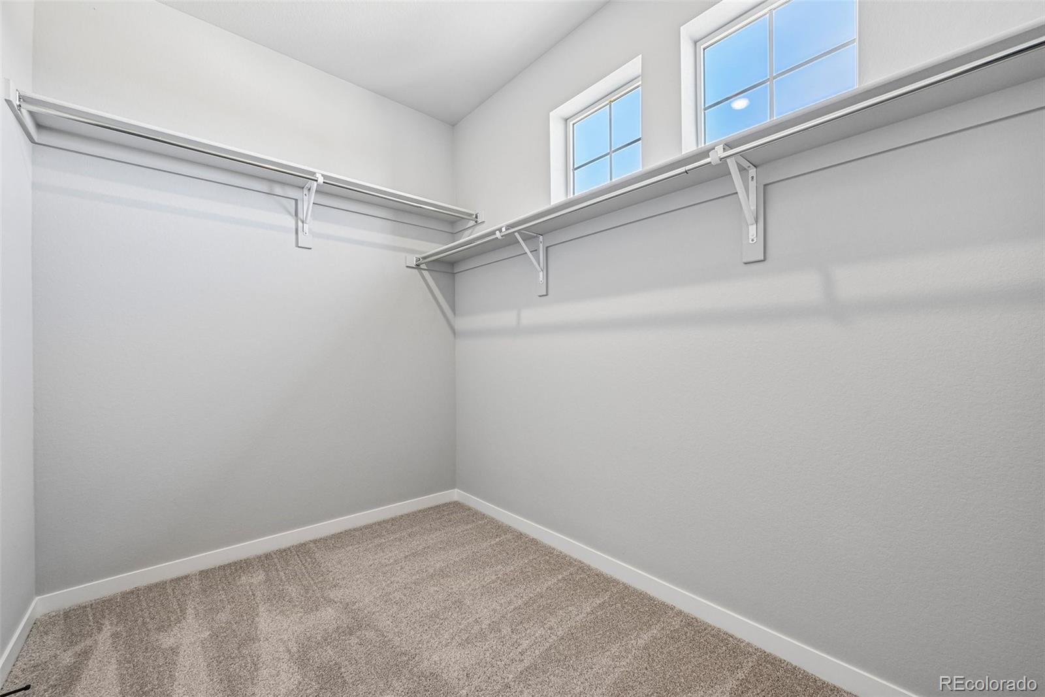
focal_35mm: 14
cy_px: 348
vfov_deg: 81.2
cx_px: 522
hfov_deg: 104.3
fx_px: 406
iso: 400
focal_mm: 14
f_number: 11
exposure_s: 1/13
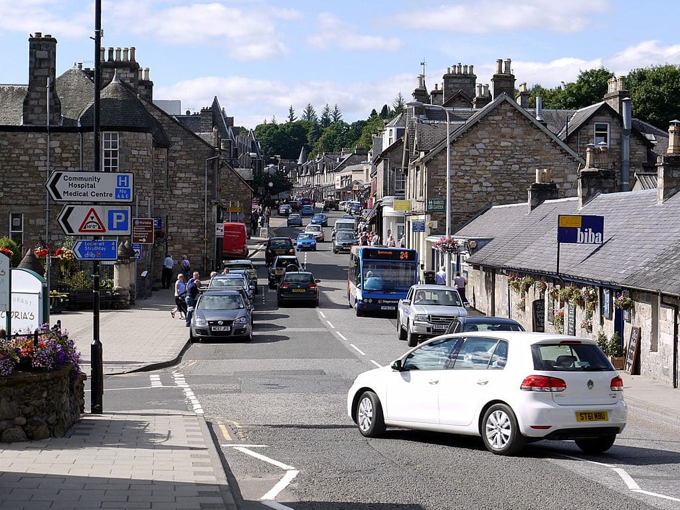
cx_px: 340
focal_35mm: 78
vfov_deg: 18.9
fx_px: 1532
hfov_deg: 25.0
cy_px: 255
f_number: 7.1
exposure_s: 1/320
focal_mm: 39
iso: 100
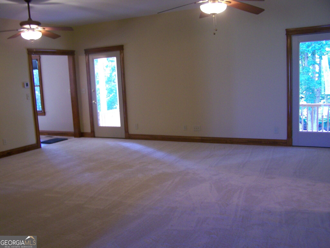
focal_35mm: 38
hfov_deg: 49.0
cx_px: 165
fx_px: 362
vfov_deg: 37.7
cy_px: 124
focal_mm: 6.3
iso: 160
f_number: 2.8
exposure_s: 1/8
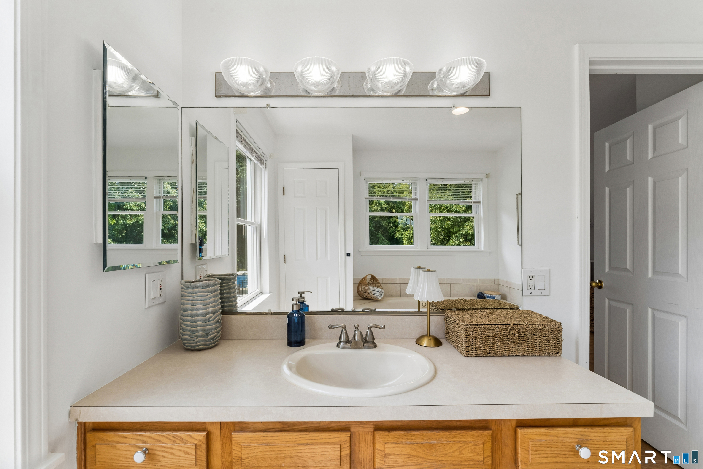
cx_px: 352
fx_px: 293
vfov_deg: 77.3
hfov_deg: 100.4
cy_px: 234
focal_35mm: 15
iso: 400
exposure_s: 1/60
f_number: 13
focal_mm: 15
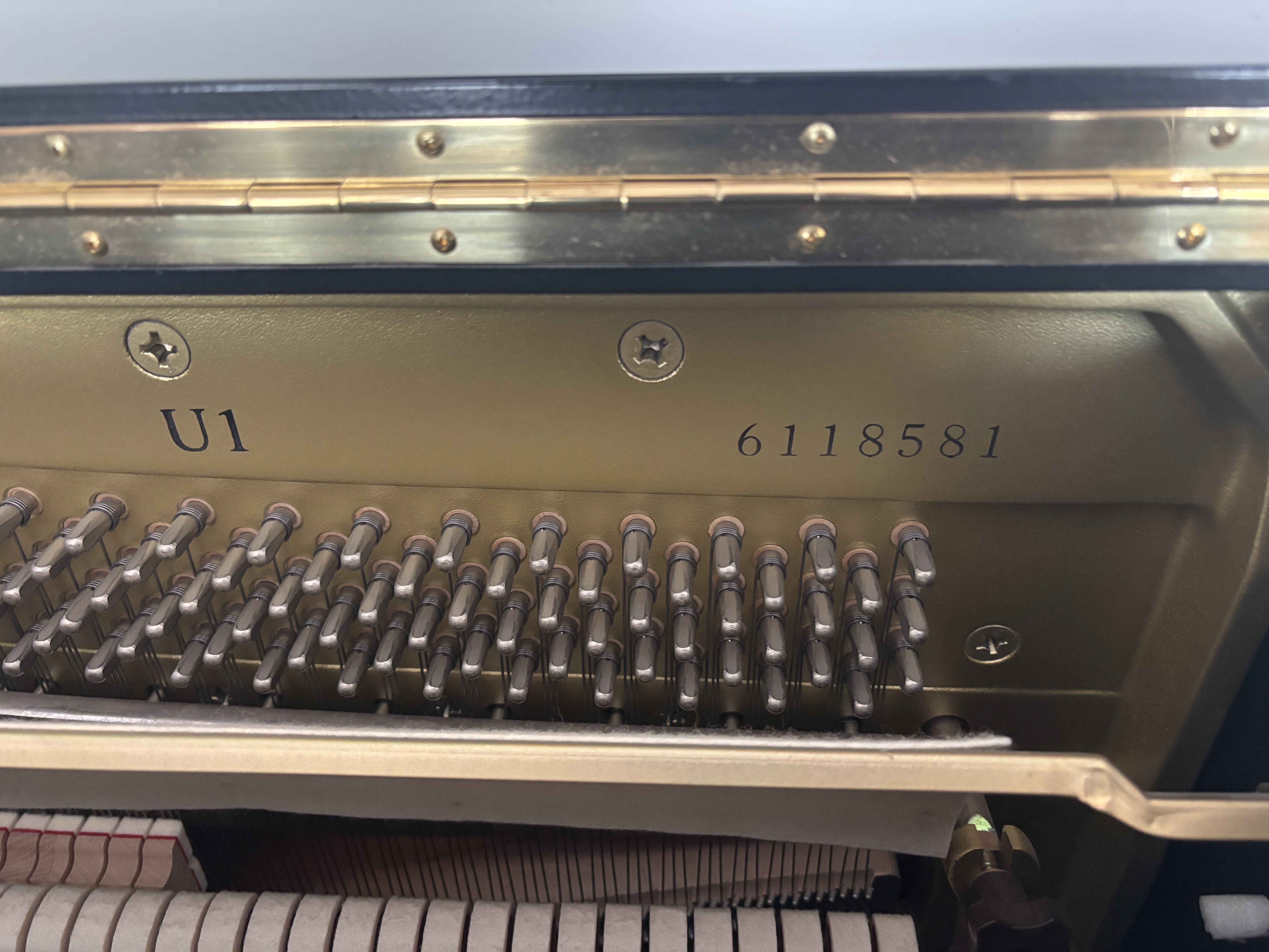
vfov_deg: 53.1
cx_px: 634
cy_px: 476
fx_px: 953
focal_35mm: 26
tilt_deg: -35.2
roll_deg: +1.8
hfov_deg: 67.3
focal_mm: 5.96
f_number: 1.6
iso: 640
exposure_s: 1/39
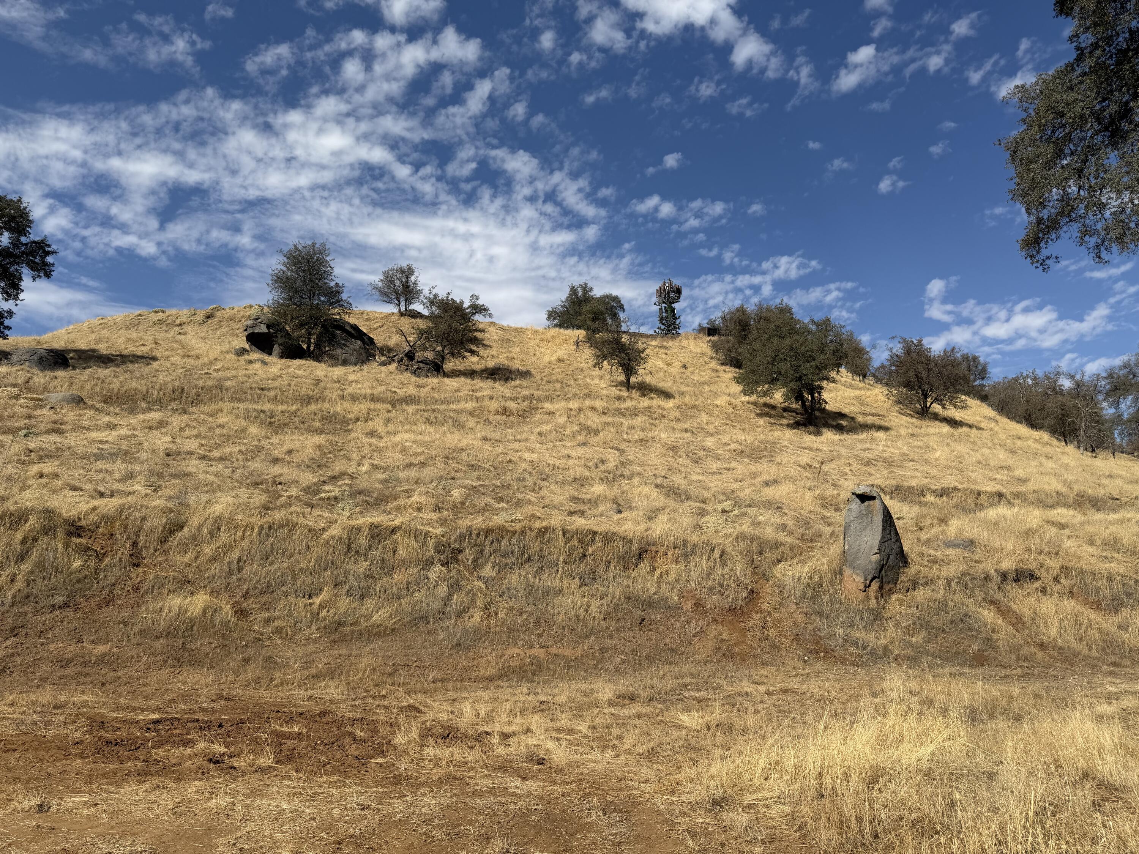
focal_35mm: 24
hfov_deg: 71.6
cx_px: 570
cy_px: 427
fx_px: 790
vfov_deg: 56.8
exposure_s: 1/7353
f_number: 1.78
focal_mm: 6.76
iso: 80
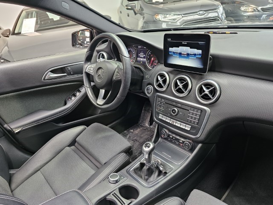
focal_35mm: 23
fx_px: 181
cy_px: 102
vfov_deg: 58.9
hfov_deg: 73.9
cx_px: 136
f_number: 1.7
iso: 320
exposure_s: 1/50
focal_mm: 6.3
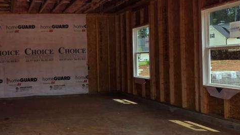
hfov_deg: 52.1
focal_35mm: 36
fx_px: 229
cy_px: 59
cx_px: 52
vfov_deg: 32.8
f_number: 2.2
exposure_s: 1/2000
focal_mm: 2.2
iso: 100
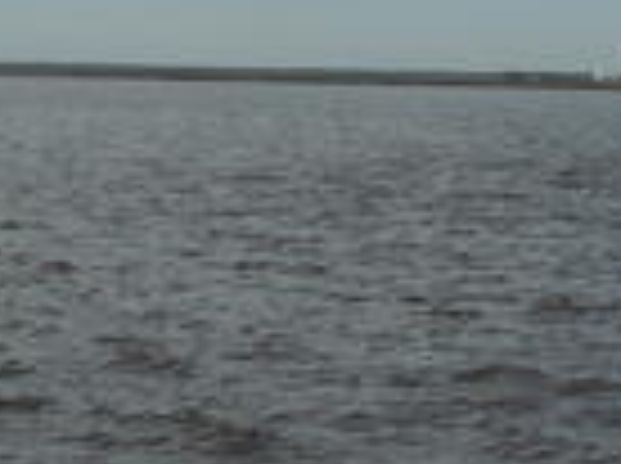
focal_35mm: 125
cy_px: -72
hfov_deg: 15.7
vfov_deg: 11.6
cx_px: 432
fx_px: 2239
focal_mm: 7.6
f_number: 3.8
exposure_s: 1/1250
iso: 100
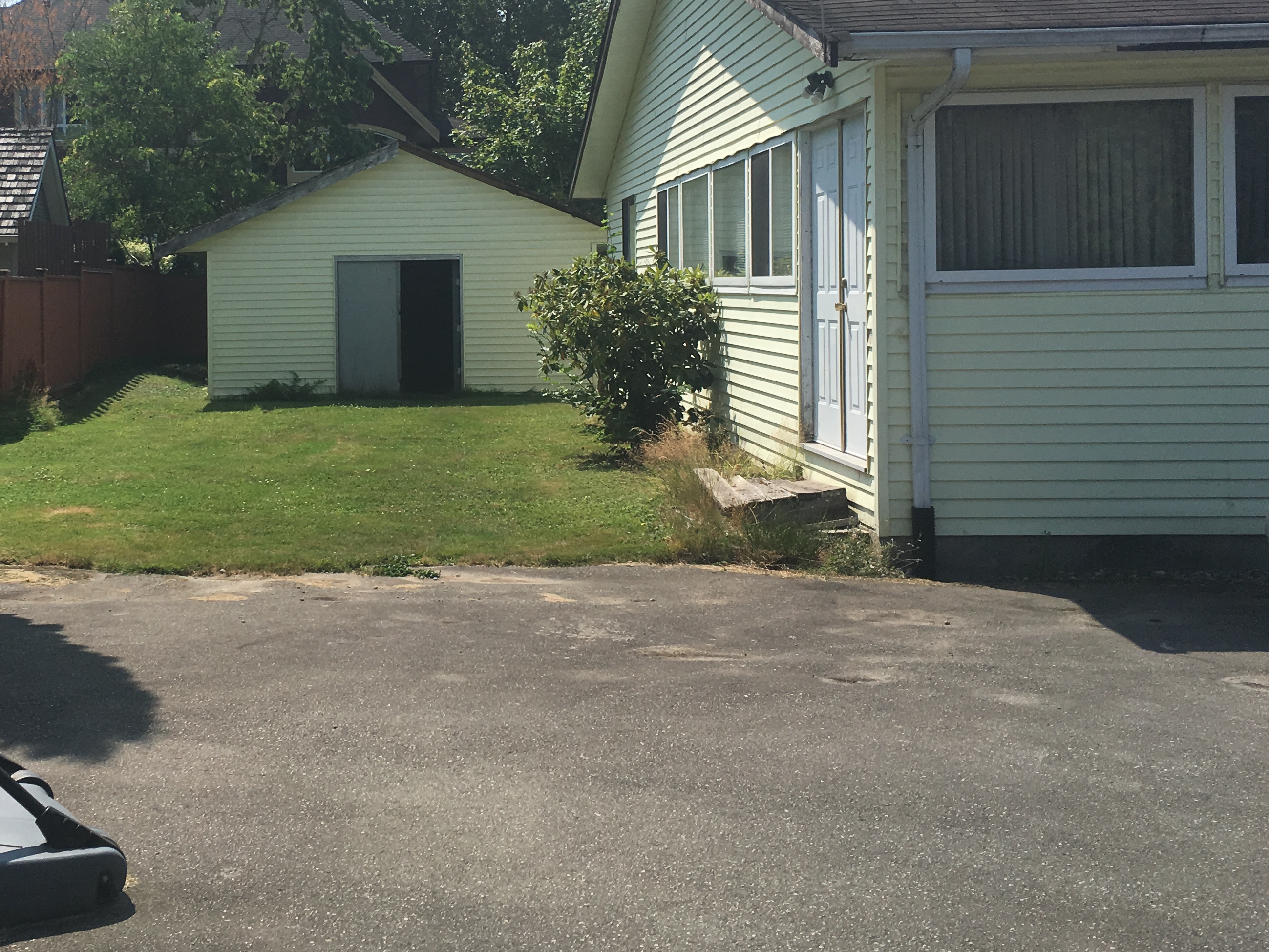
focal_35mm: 45
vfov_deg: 32.0
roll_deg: +1.4
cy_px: 330
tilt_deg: -0.4
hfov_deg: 41.1
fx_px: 1650
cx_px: 347
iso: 25
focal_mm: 4.15
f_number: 2.2
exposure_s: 1/2024
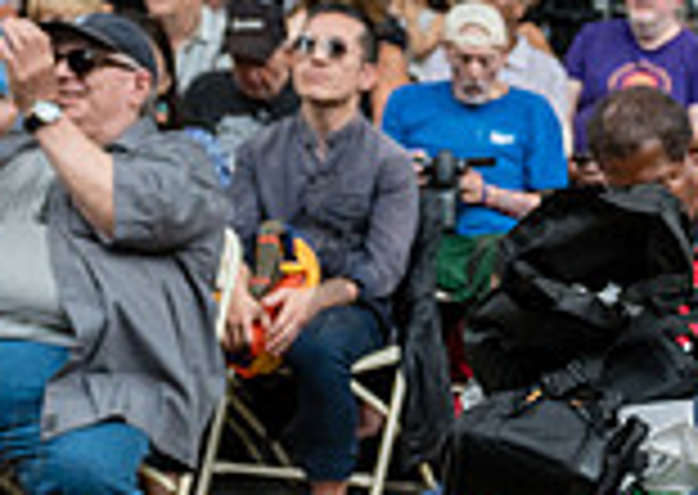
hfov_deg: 18.6
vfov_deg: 14.1
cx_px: 948
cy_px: 532
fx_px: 1958
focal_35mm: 99
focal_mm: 24
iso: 2000
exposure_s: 1/1250
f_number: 3.5
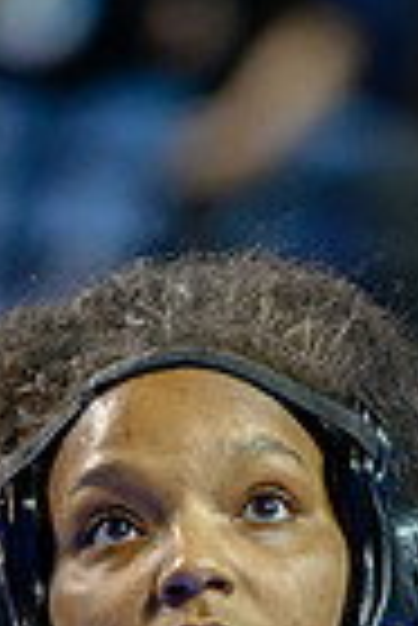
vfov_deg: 1.5
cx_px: 107
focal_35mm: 1417
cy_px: 1003
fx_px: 24616
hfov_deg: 1.0
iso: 2500
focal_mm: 200
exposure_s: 1/800
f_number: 2.8
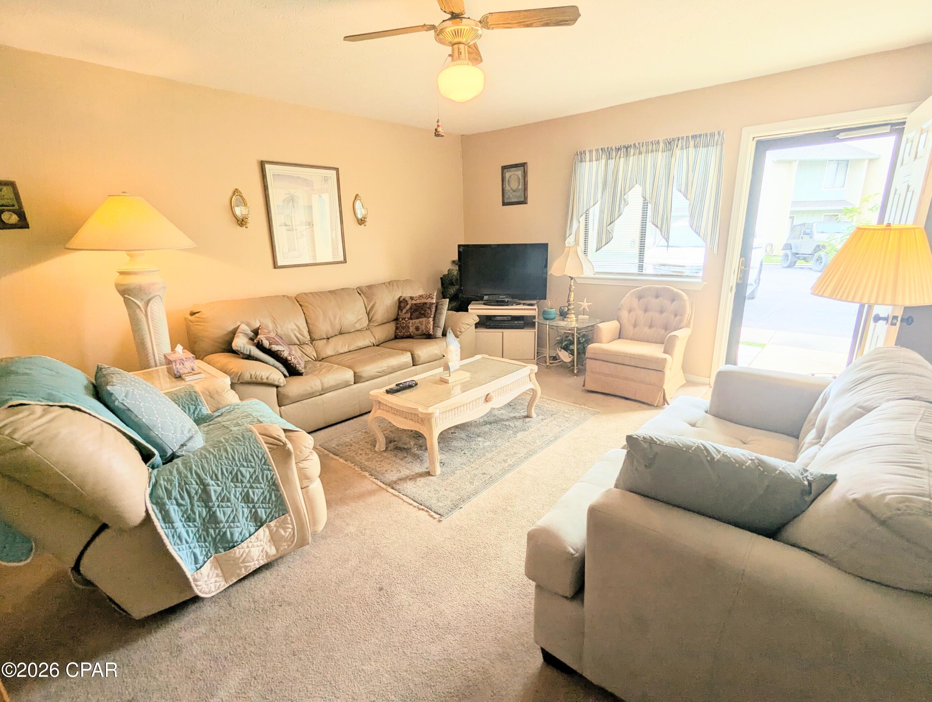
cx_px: 466
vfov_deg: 78.2
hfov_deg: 94.4
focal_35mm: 16
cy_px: 351
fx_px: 431
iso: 40
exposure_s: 1/121
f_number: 2.2
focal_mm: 2.35
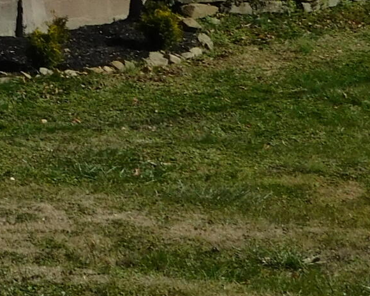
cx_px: -353
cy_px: -166
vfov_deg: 7.5
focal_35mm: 202
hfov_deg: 9.0
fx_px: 2212
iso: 125
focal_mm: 7.1
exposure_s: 1/500
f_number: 7.2
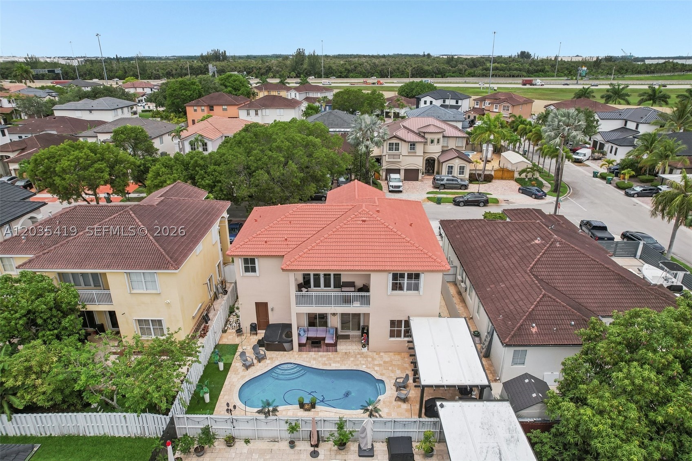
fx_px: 423
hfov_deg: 78.6
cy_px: 230
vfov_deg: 57.2
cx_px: 346
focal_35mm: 22
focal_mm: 8.4
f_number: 2.8
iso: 130
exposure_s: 1/2500
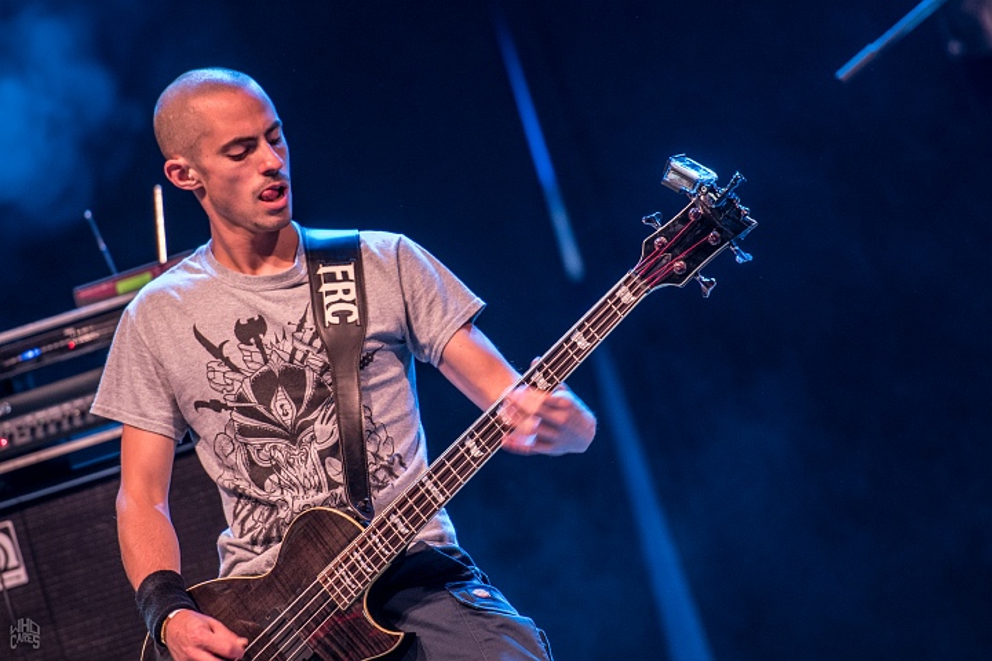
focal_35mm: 300
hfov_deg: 6.9
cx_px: 496
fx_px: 8266
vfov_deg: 4.6
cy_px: 330
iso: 800
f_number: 2.8
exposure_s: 1/100
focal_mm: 200
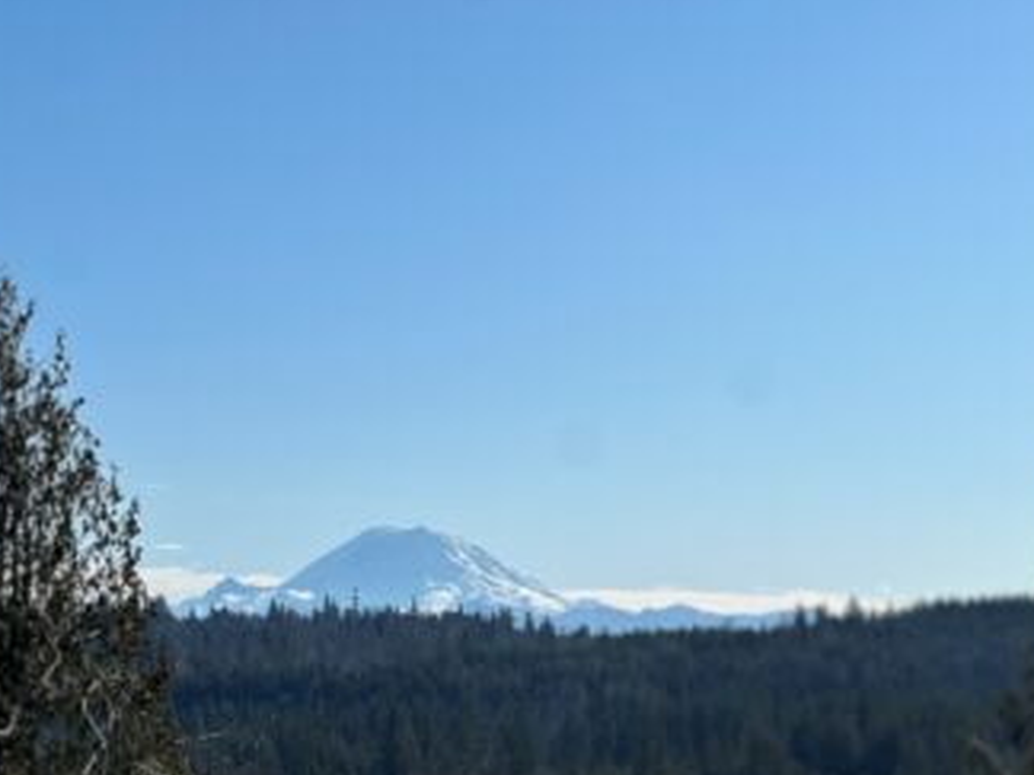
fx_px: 2838
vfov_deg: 15.6
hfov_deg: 20.6
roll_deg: +1.1
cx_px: 437
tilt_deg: +5.2
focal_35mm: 95
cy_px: 453
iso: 32
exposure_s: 1/1672
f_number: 2.8
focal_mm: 9
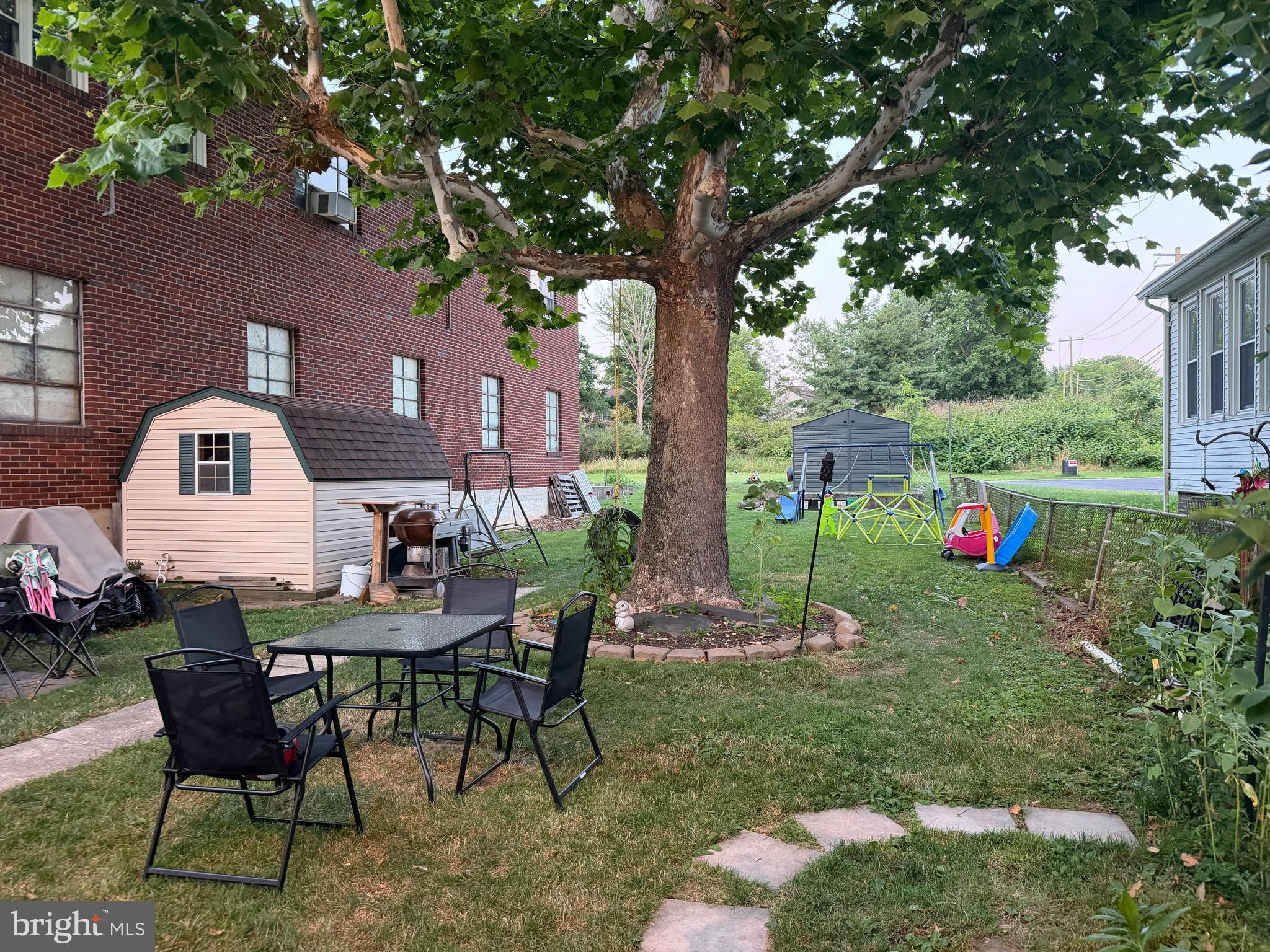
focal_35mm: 24
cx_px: 635
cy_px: 476
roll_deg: +0.7
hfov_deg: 71.6
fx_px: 881
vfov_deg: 56.8
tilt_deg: -1.0
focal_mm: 6.76
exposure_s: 1/60
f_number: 1.78
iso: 500
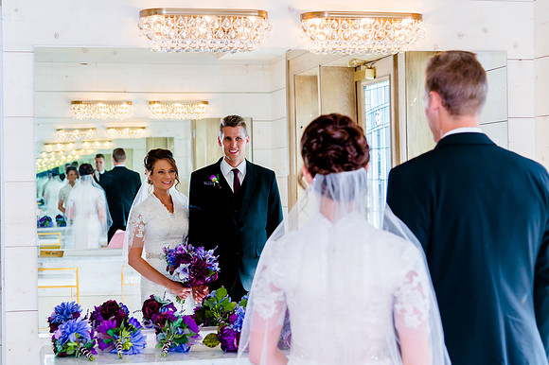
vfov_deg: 19.8
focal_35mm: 69
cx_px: 260
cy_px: 173
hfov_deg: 29.5
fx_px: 1044
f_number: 4.5
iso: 640
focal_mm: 65
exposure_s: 1/640
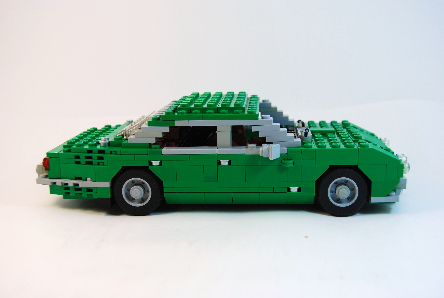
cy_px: 149
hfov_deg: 42.3
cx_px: 222
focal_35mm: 46
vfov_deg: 29.0
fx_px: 574
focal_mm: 31
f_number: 5.6
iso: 180
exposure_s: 1/125
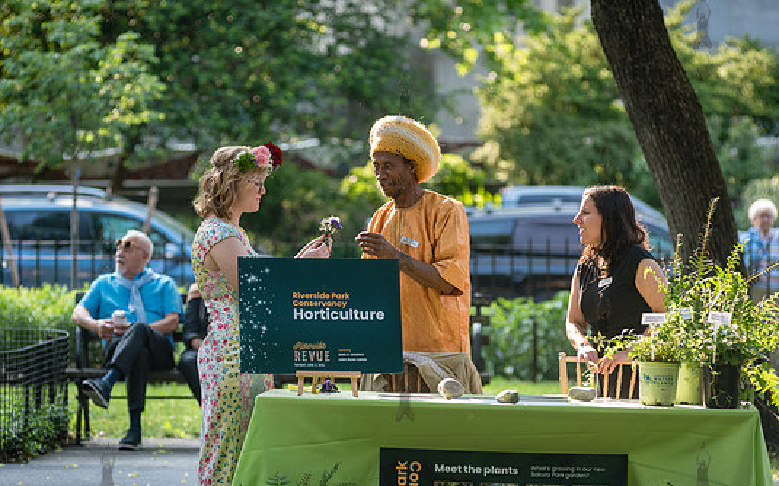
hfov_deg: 10.7
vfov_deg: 6.7
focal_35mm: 196
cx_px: 378
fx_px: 4160
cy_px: 222
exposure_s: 1/400
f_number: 4
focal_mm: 155
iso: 500
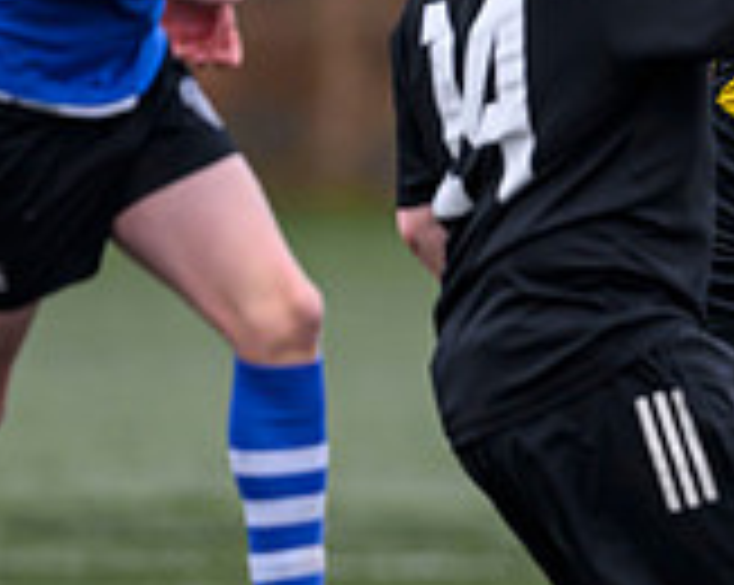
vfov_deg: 0.8
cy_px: 330
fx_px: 42723
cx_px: 1907
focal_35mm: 1969
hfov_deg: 1.0
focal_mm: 400
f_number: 3.5
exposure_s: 1/1600
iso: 500
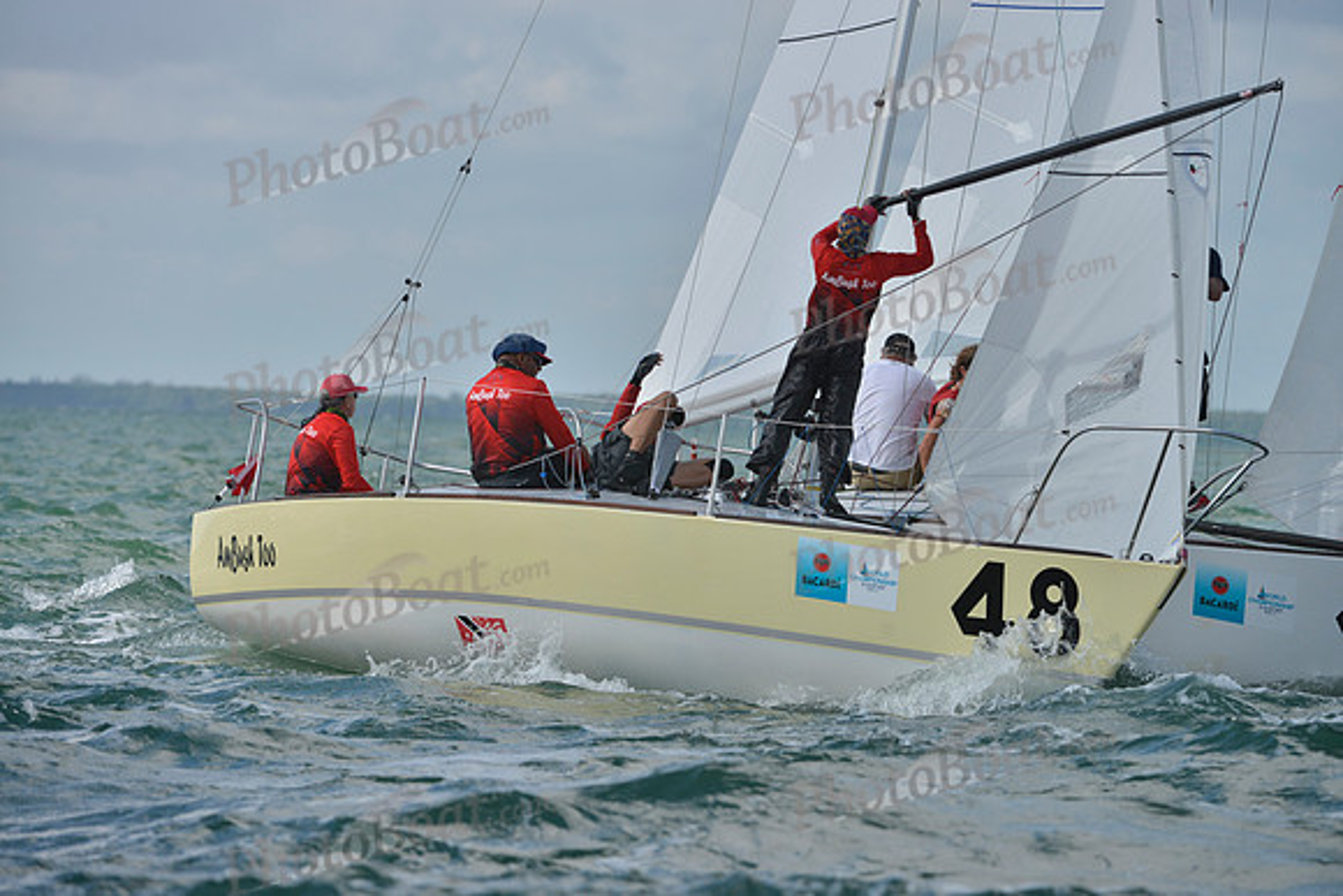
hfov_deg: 7.4
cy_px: 448
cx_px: 672
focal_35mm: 280
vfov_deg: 4.9
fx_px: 10448
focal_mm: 280
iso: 200
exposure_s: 1/1000
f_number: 7.1
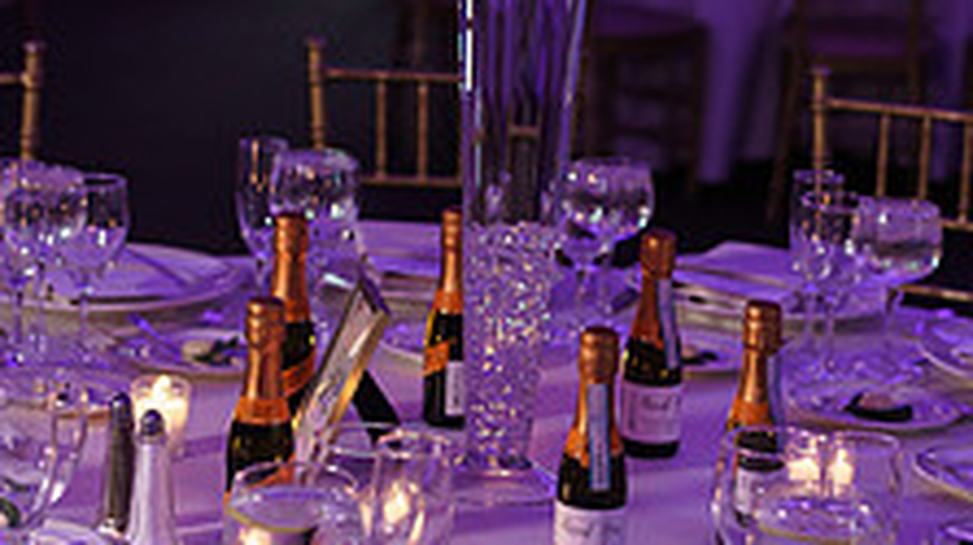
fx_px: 2836
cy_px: -13
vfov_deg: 10.9
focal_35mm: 110
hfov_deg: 19.5
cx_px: 510
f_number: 2
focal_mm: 35
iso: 400
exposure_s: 1/80
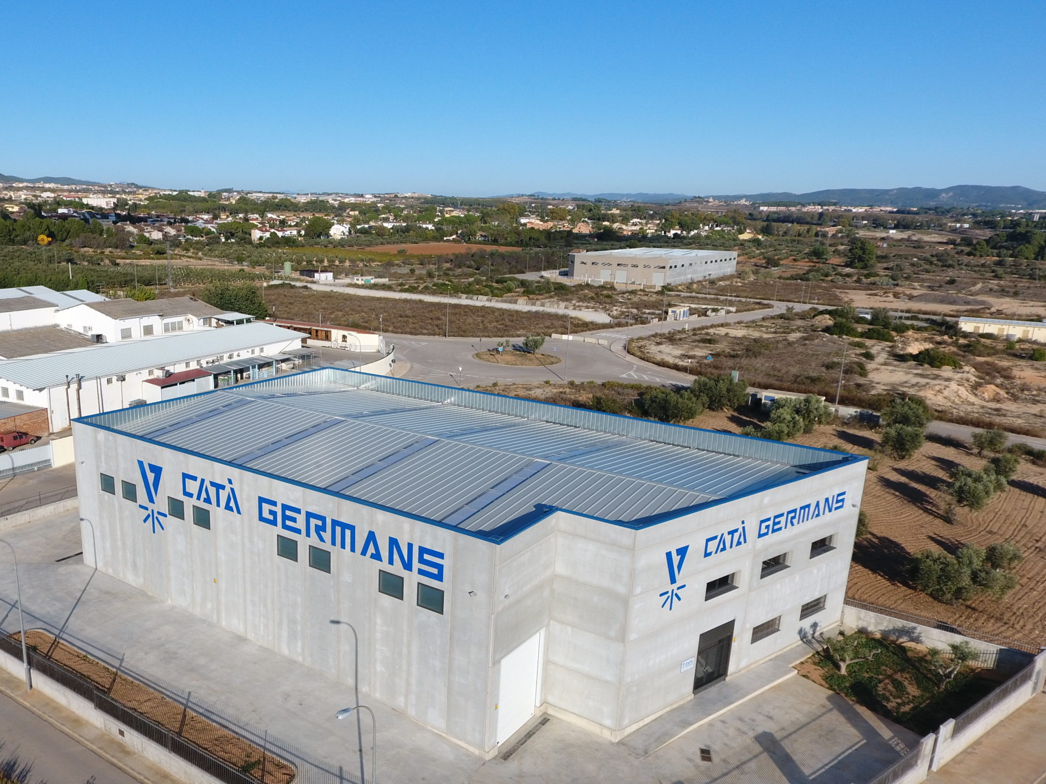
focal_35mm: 28
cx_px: 382
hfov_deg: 62.4
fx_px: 846
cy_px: 450
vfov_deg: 49.6
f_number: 2.8
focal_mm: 3.61
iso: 100
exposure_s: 1/1087
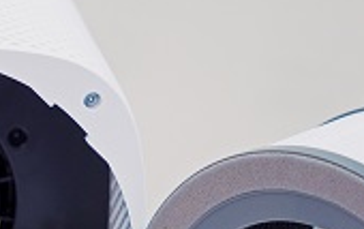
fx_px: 2262
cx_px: 6
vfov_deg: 5.8
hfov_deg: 9.1
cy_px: 259
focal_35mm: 228
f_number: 2.8
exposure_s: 1/80
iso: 800
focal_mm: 42.3
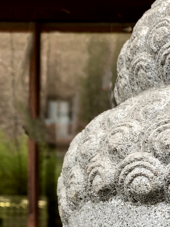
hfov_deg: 17.0
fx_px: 537
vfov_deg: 22.4
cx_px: 221
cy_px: 254
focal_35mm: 82
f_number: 1.8
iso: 32
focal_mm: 4.25
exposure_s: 1/103
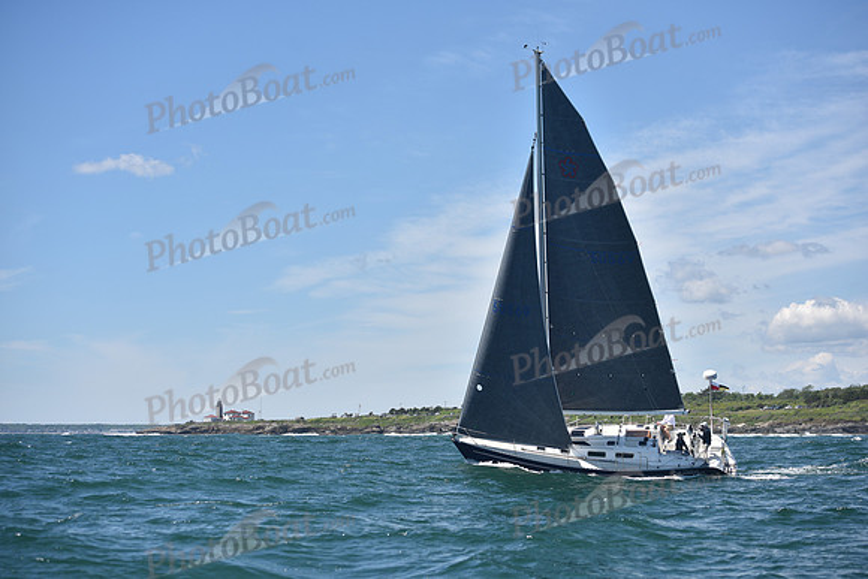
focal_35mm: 70
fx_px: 1688
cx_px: 434
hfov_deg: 28.8
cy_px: 290
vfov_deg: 19.5
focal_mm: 70
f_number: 4
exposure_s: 1/1000
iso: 200
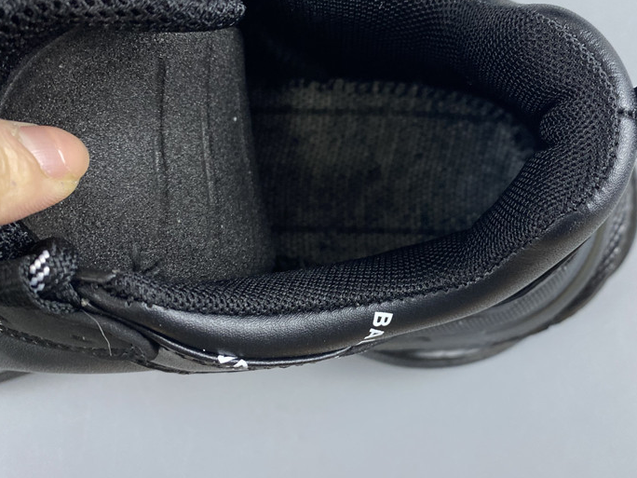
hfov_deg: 48.4
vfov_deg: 37.7
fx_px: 699
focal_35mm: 38
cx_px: 409
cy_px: 210
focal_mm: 4.25
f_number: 1.8
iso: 100
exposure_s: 1/50
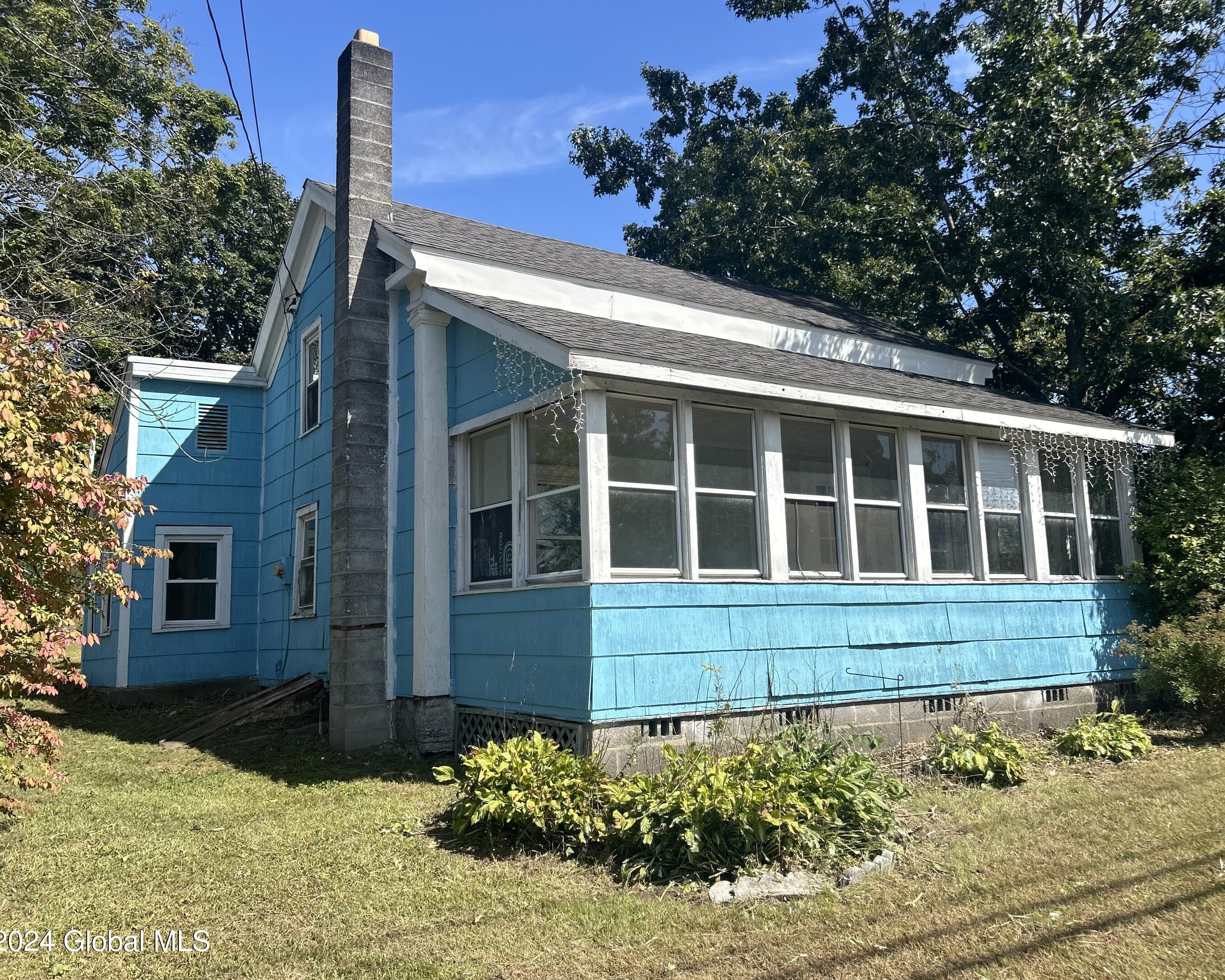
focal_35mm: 28
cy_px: 481
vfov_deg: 51.5
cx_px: 644
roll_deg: +2.9
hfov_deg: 62.2
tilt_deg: +8.2
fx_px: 1015
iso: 50
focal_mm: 5.7
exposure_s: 1/3356
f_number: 1.5
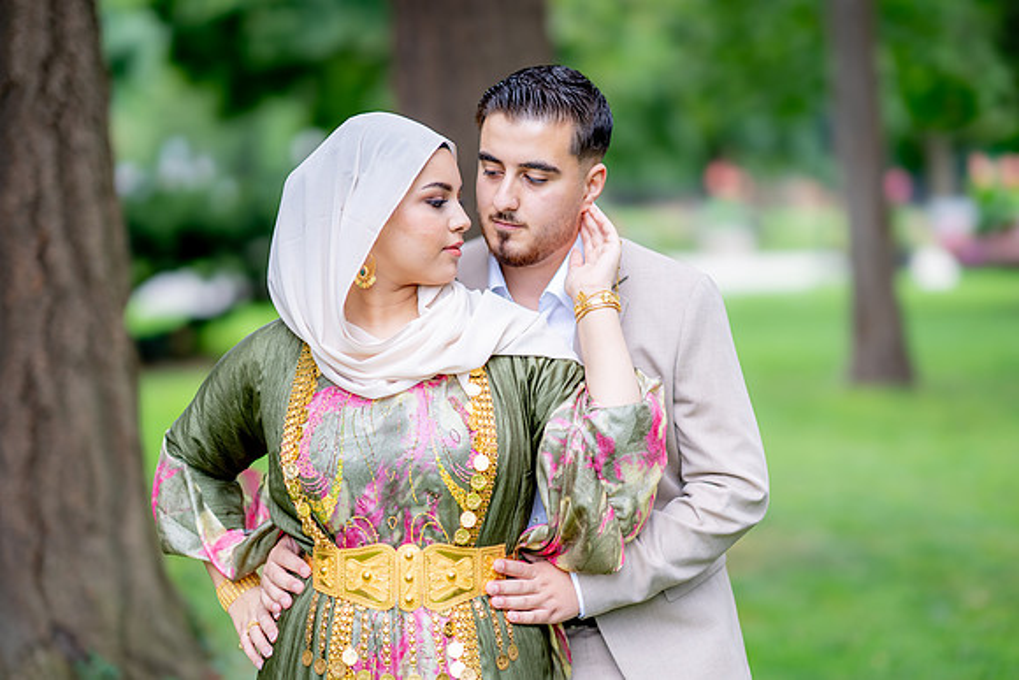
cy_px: 340
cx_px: 510
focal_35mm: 85
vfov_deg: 16.1
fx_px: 2406
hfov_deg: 23.9
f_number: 1.4
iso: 100
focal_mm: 85
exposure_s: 1/1000
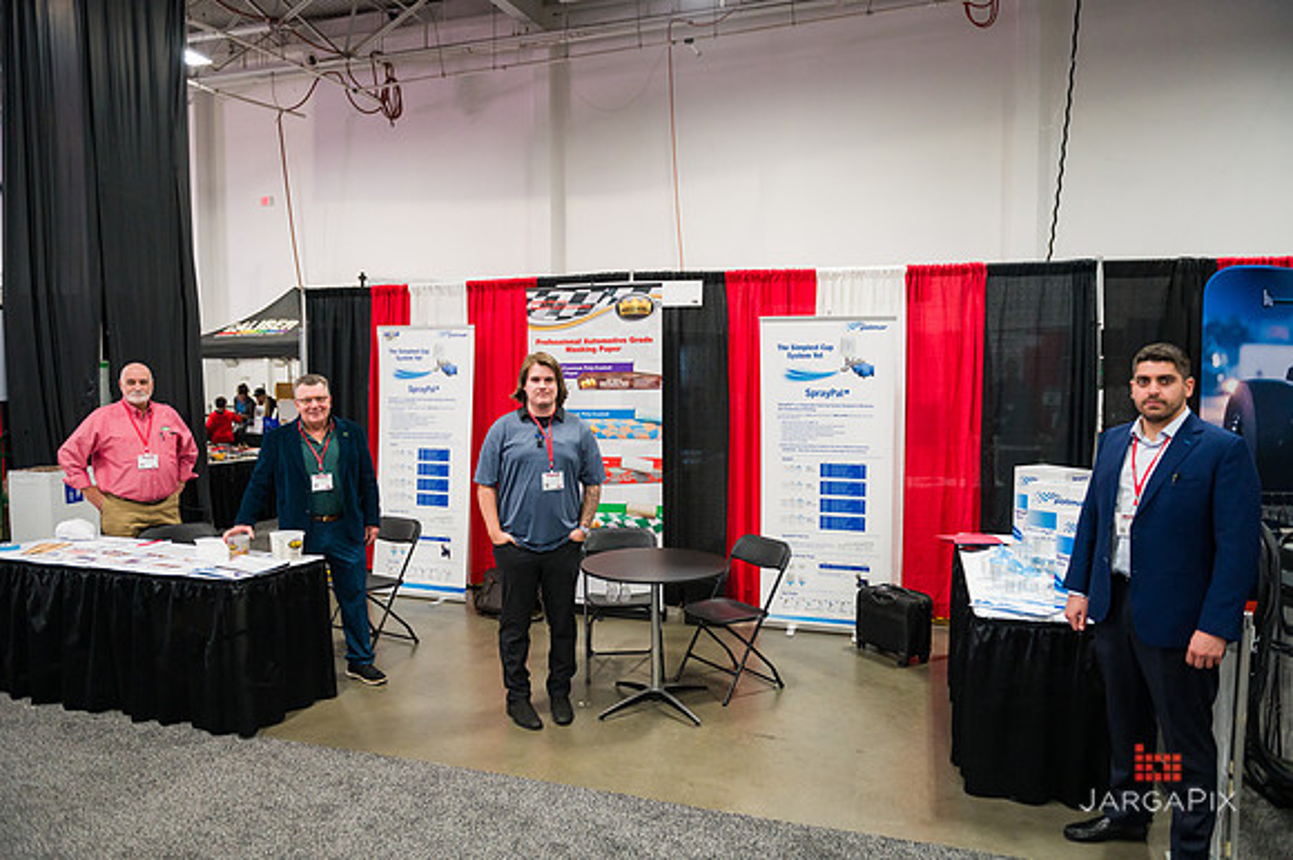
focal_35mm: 24
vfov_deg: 53.1
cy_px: 430
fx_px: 861
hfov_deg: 73.8
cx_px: 646
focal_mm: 24
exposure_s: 1/320
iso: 3200
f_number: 3.2
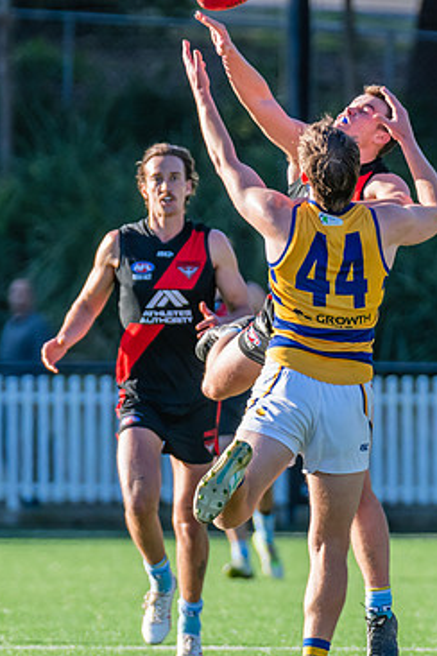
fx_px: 14984
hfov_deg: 1.7
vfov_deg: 2.5
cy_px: 430
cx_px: 247
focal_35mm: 823
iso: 800
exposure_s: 1/1250
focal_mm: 380
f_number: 5.6
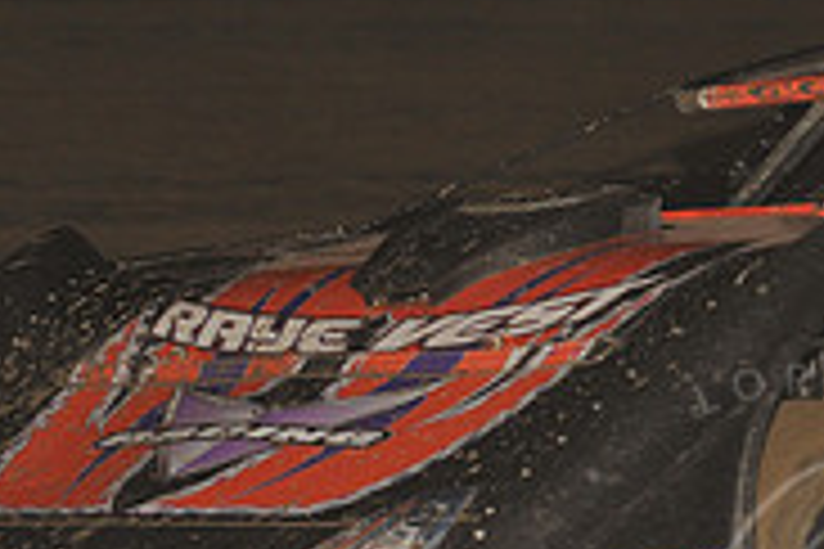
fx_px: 7255
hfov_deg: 6.5
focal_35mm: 317
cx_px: 797
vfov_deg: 4.3
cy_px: 220
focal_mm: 100
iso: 640
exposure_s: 1/320
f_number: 6.3
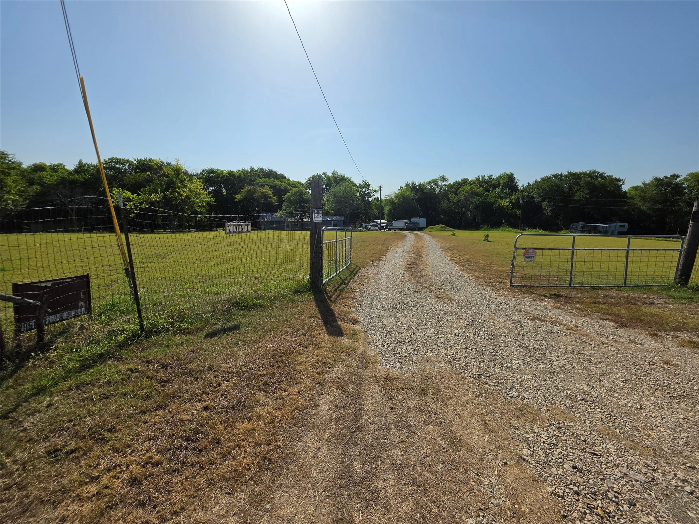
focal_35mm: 13
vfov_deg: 89.9
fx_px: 263
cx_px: 350
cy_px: 262
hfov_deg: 106.2
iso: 32
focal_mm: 2.2
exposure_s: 1/3493
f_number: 1.9
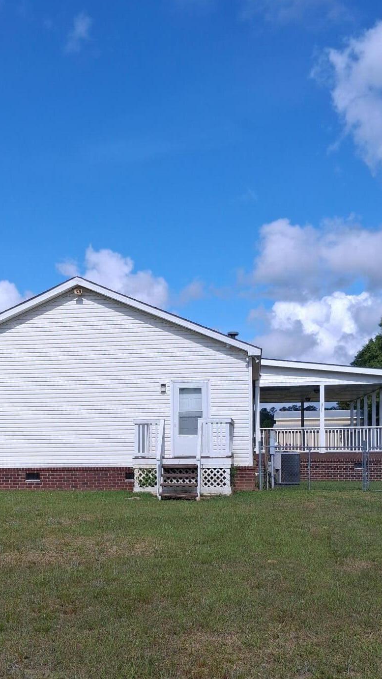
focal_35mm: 41
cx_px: 154
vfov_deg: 48.5
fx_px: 739
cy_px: 454
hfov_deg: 28.9
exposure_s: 1/852
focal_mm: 3.98
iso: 25
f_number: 1.8
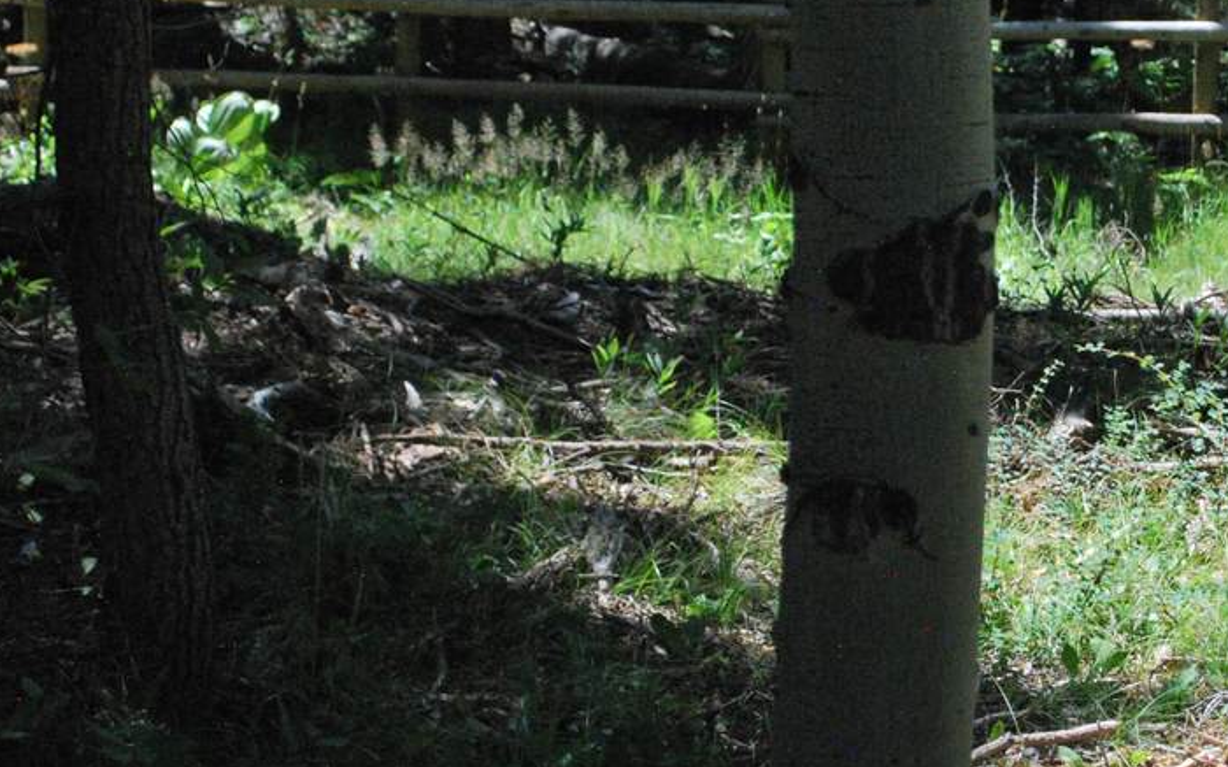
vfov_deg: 11.7
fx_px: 3747
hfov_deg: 18.5
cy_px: 234
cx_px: 970
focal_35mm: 112
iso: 1600
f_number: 5.3
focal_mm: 40
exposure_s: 1/4000
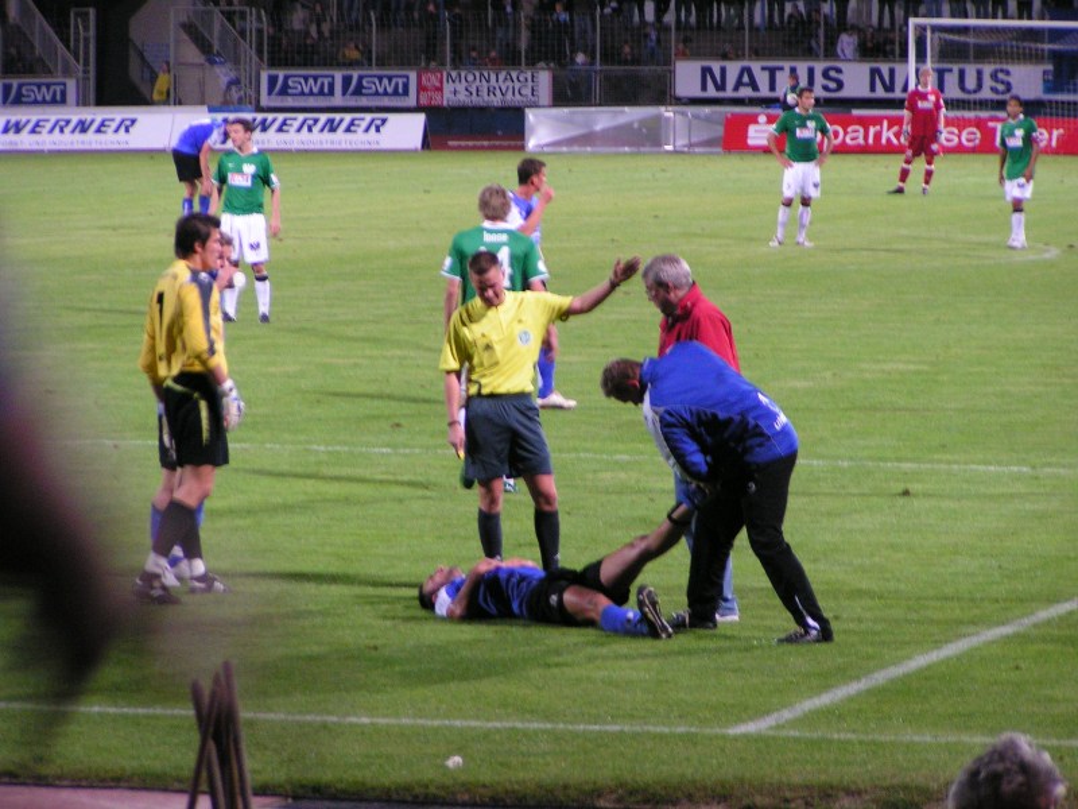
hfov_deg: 8.4
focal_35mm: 236
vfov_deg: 6.3
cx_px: 539
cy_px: 404
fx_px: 7349
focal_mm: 36.1
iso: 200
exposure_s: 1/30
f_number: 3.5
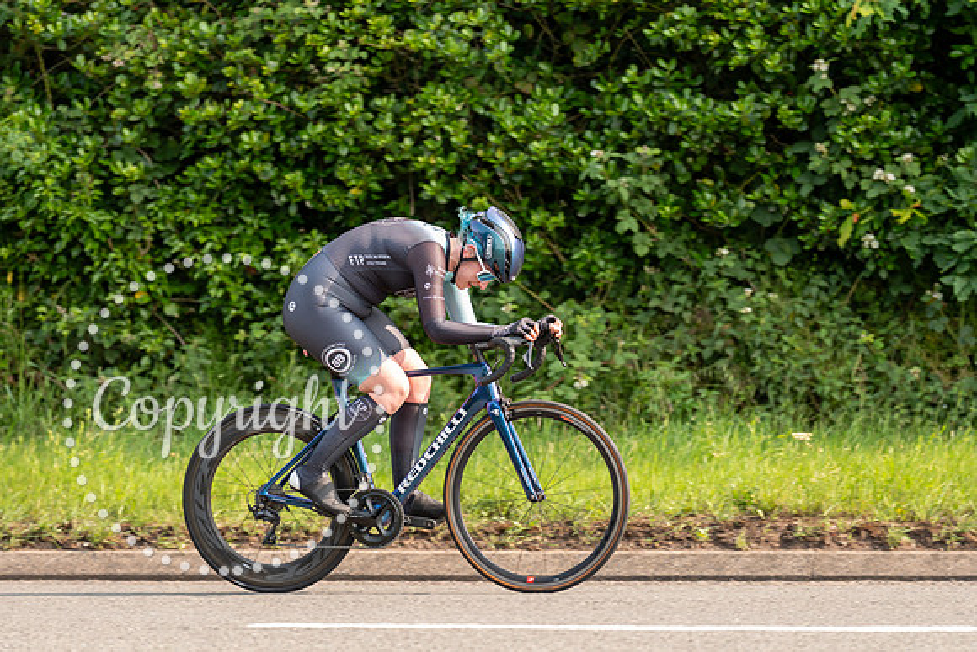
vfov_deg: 6.4
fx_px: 5814
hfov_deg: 9.6
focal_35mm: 214
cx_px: 521
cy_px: 348
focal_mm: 200
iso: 400
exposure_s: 1/1000
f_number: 3.2
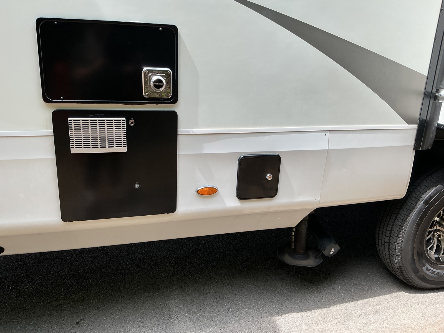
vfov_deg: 48.2
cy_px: 166
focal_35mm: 29
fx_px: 372
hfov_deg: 61.7
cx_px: 222
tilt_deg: -17.1
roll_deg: +0.0
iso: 25
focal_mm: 3
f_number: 1.8
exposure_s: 1/422
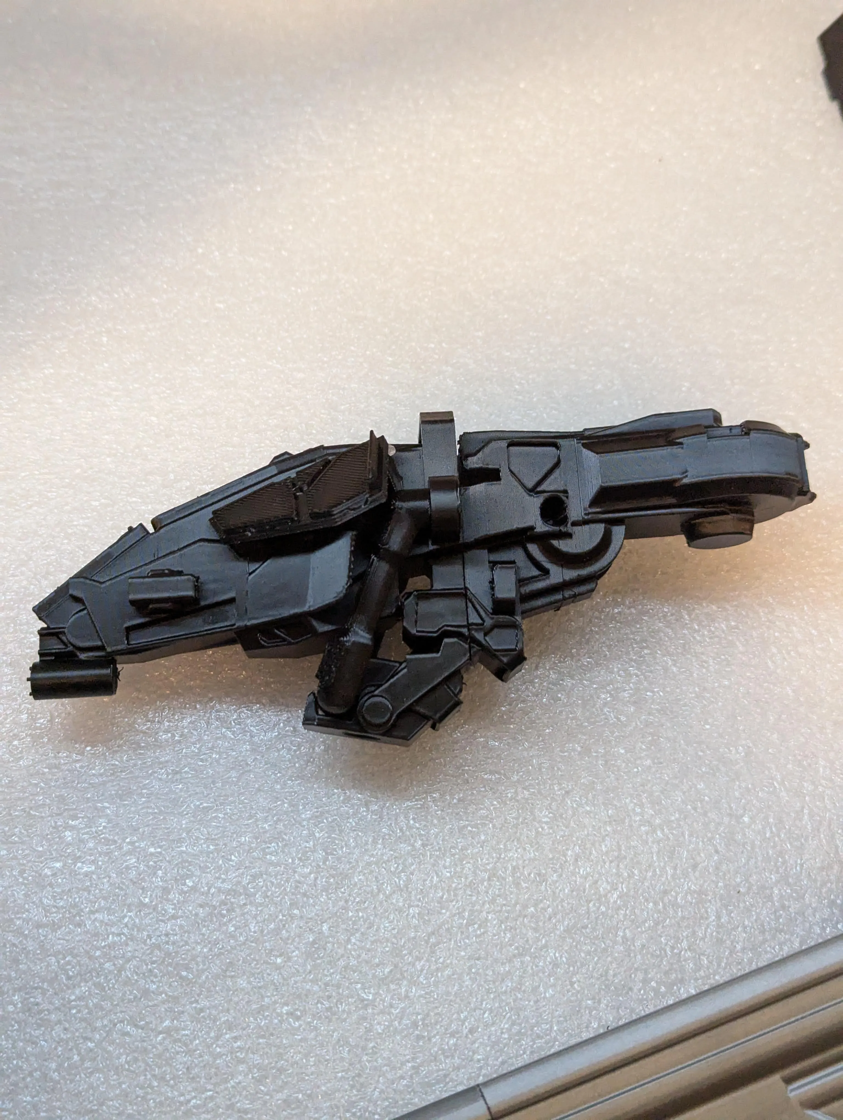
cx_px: 422
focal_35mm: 48
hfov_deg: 30.3
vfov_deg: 39.6
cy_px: 560
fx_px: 1555
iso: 1213
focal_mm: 6.81
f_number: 1.85
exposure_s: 1/120
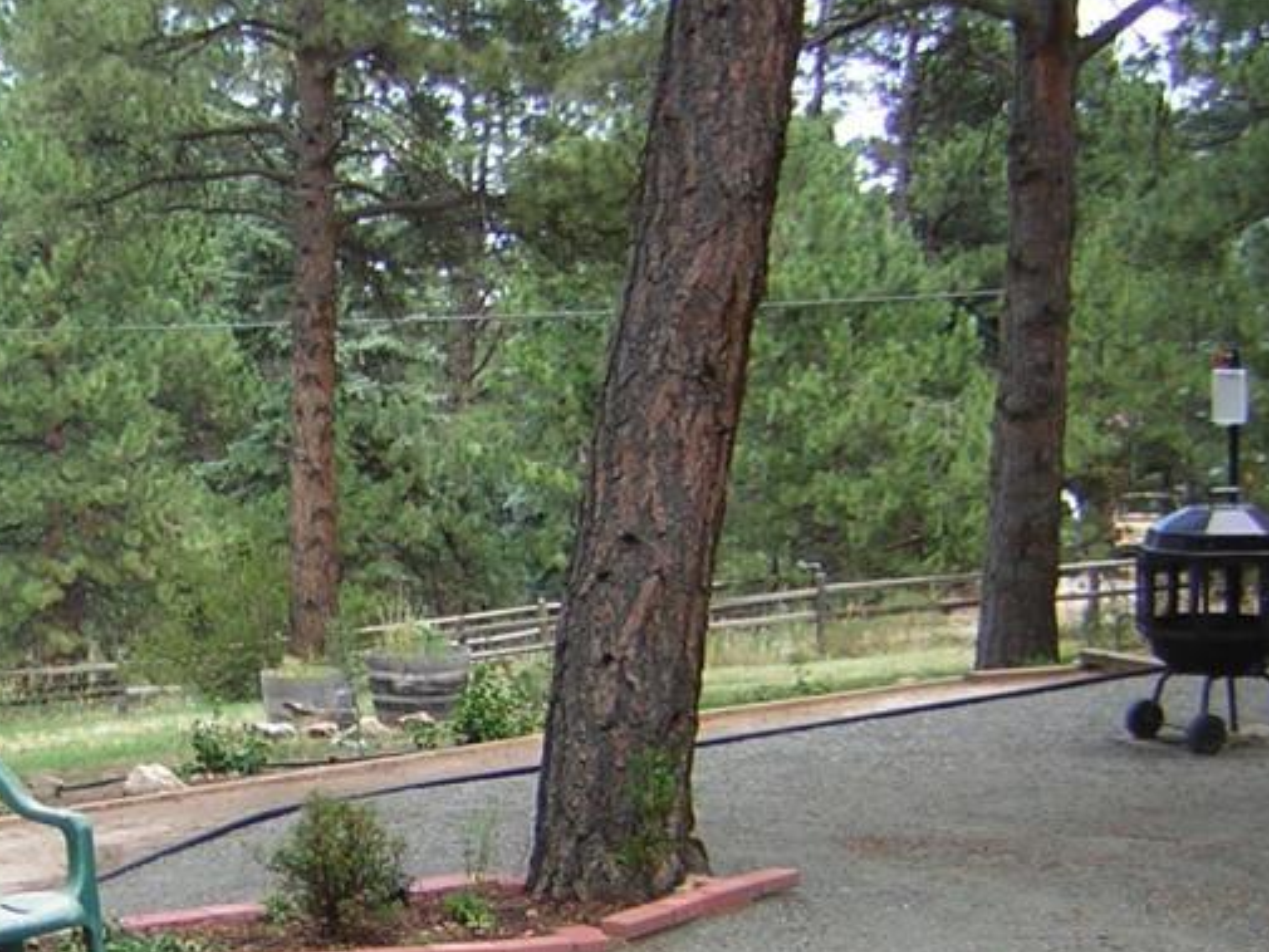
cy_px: 744
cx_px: 324
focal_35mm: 73
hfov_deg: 26.3
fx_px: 2677
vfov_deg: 20.0
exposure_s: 1/178
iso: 50
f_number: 2.6
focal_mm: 4.7
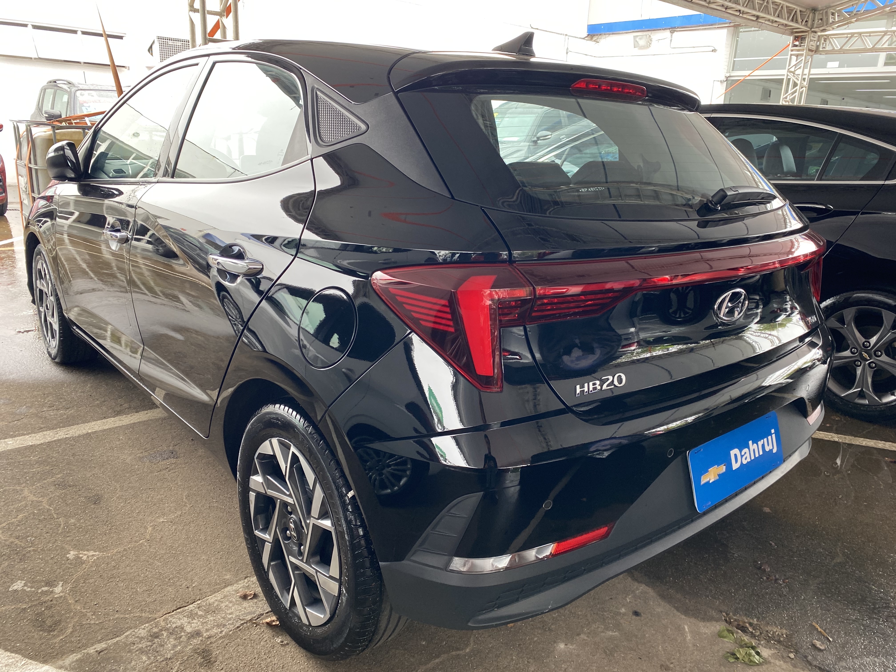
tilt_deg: -15.6
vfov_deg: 53.1
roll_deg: -3.4
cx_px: 448
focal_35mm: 26
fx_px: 673
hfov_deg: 67.3
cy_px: 336
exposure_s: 1/121
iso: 80
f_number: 1.8
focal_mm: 4.25
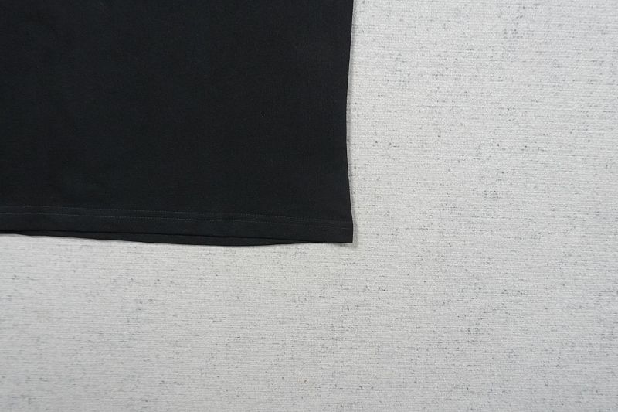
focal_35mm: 26
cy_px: 206
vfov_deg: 50.4
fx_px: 438
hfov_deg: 70.4
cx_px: 309
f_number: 10
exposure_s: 1/100
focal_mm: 17
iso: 1600
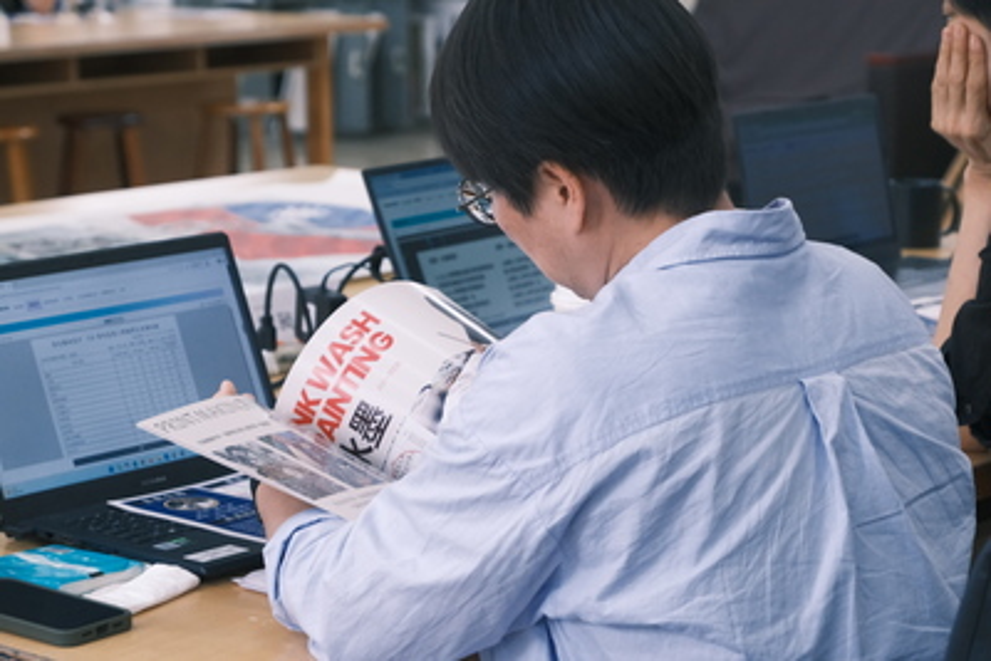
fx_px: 3084
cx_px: 496
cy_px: 330
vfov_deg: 12.2
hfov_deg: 18.3
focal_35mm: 112
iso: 2000
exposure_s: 1/100
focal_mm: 74.4
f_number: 5.3
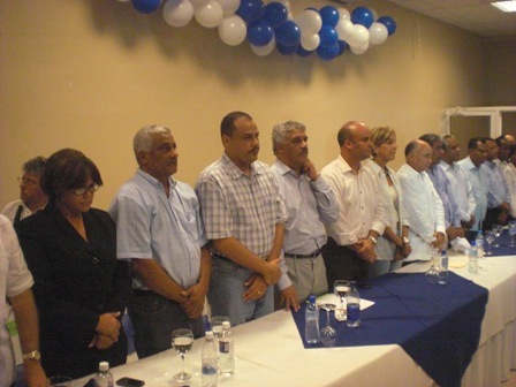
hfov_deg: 49.0
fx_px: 566
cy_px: 194
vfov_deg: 37.7
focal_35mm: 38
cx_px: 258
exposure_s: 1/100
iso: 800
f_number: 3.1
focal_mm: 6.3
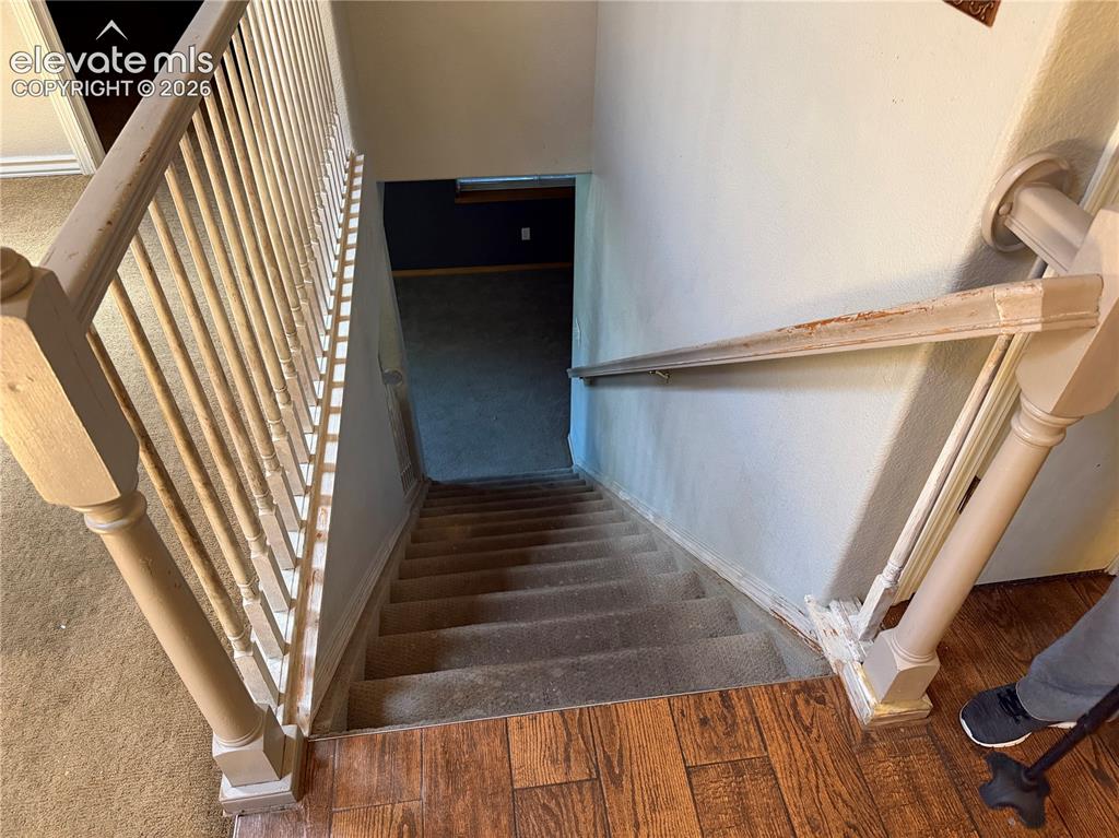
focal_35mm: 24
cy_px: 419
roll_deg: -0.7
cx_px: 560
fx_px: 775
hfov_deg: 71.6
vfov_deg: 56.8
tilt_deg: -43.1
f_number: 1.78
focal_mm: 6.76
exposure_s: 1/60
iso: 400
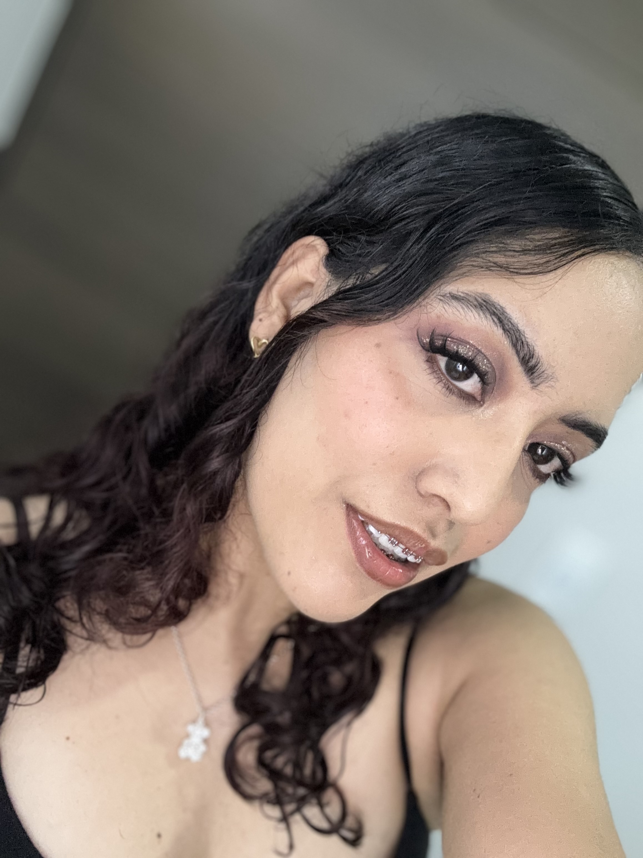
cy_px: 429
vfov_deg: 60.0
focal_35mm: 30
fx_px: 743
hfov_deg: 46.8
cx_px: 322
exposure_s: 1/60
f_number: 1.9
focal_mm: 2.69
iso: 125
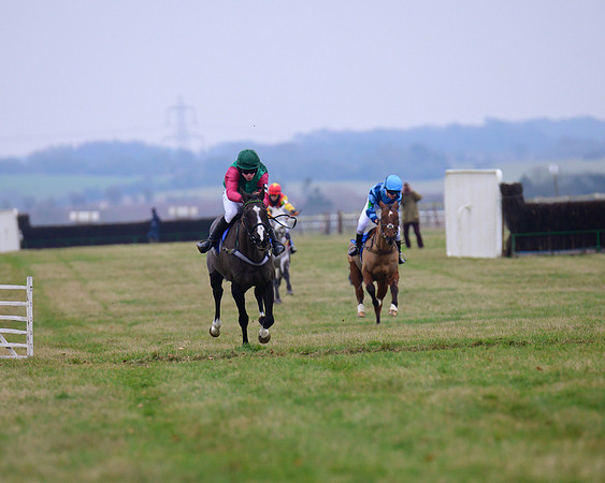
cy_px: 233
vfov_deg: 3.5
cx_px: 282
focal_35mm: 441
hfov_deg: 4.4
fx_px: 7899
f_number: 5
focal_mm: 300
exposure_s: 1/800
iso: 1250
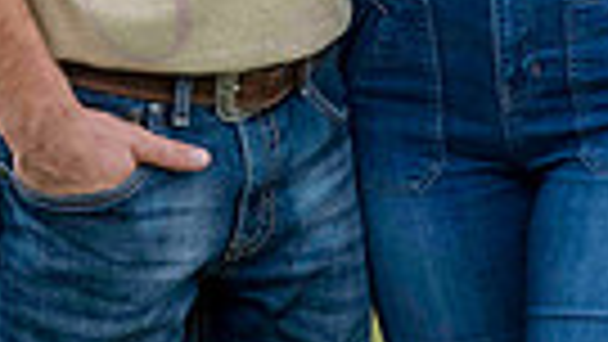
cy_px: -526
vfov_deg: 3.4
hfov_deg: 6.2
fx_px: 5628
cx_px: 374
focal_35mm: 349
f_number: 4.5
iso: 400
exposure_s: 1/320
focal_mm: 100
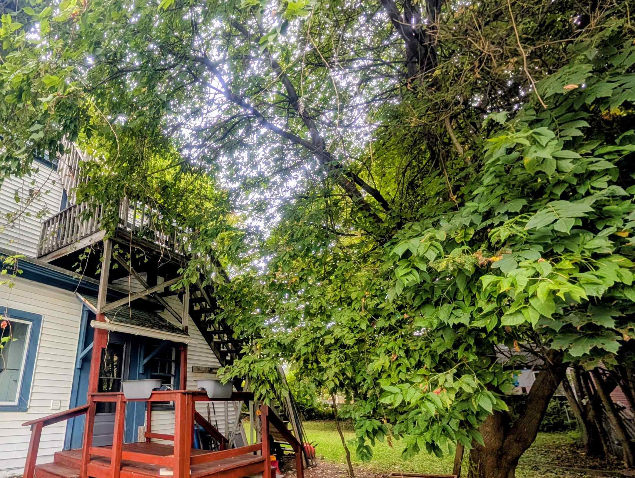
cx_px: 220
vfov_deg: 73.7
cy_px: 297
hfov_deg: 88.2
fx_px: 312
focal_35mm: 17
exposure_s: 1/476
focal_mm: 2.02
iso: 61
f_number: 1.7
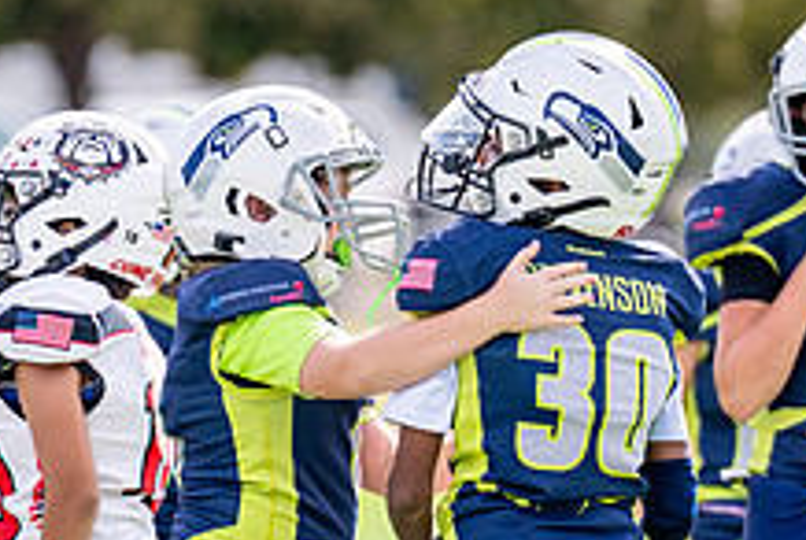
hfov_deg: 2.8
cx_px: 313
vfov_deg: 1.9
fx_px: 16366
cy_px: 478
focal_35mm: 730
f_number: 2.8
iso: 250
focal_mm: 200
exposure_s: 1/4000
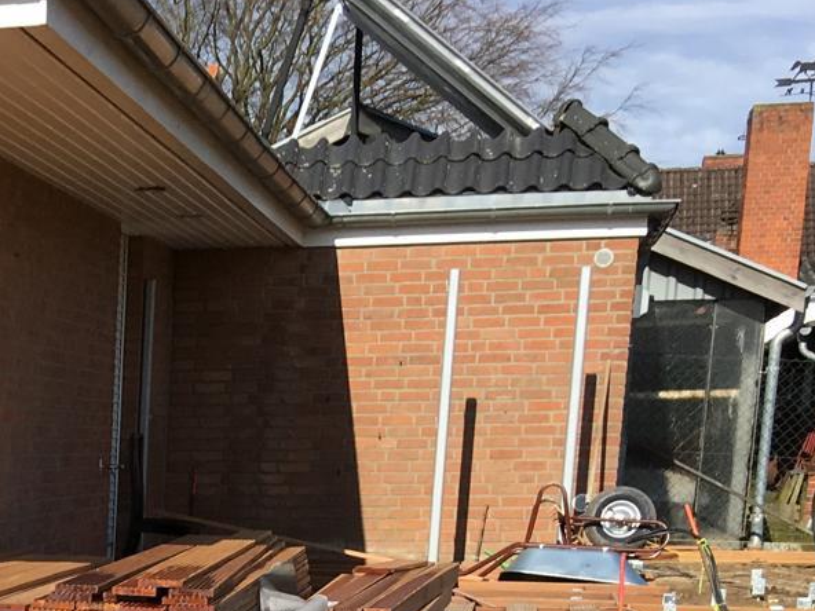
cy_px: 956
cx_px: -319
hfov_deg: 18.9
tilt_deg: -14.6
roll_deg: +0.3
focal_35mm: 94
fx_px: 2213
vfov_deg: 14.5
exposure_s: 1/1261
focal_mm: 4.15
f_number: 2.2
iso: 25
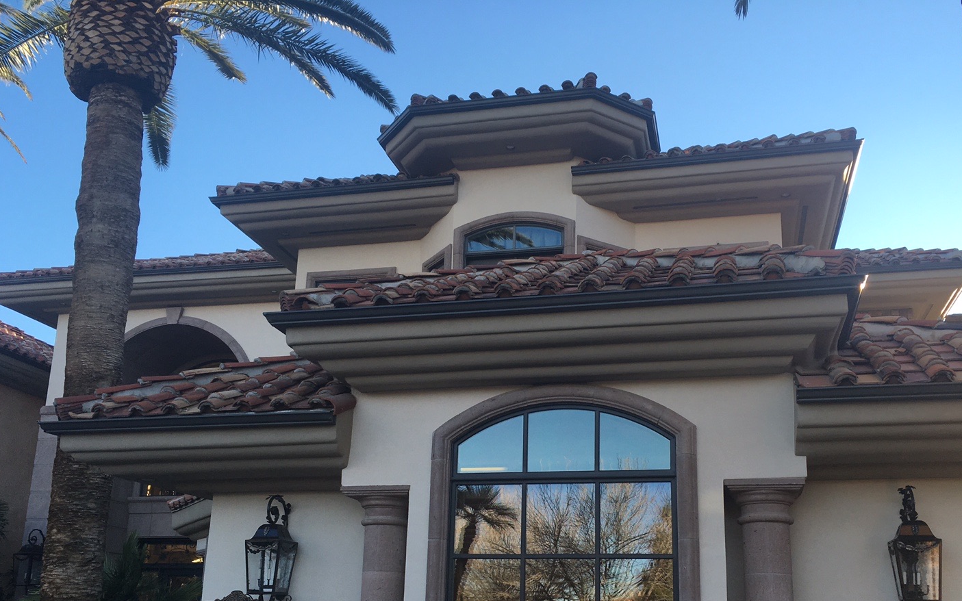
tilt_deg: +13.4
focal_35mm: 35
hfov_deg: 55.2
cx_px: 531
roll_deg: -0.9
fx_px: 918
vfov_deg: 35.8
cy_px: 410
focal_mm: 4.15
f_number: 2.2
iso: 25
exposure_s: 1/298
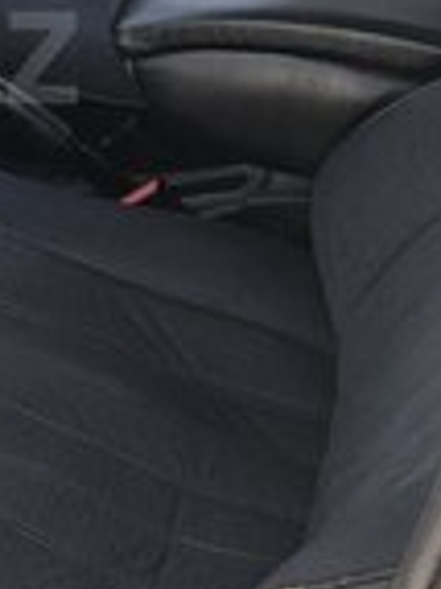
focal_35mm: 97
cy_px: 58
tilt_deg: -27.7
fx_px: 1650
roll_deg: +3.9
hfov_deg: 14.2
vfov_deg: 19.9
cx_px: -239
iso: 20
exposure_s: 1/95
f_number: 1.8
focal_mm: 3.99
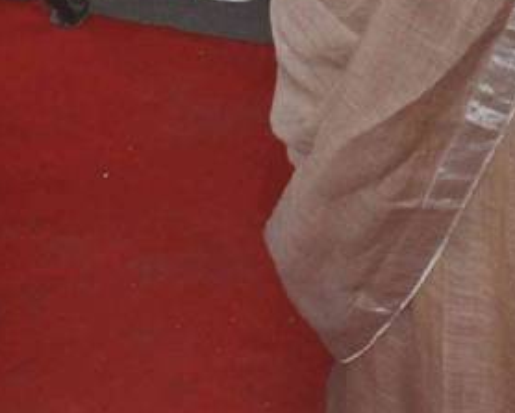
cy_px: -559
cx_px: 561
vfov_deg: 10.0
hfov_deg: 13.8
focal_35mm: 137
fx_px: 2090
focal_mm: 18
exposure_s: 1/250
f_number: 9
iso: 500
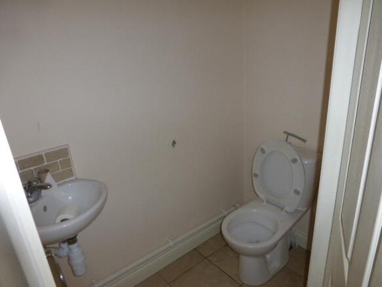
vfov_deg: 56.8
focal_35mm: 24
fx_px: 265
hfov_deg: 71.6
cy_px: 144
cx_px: 191
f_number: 3.3
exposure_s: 1/60
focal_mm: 4.3
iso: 100
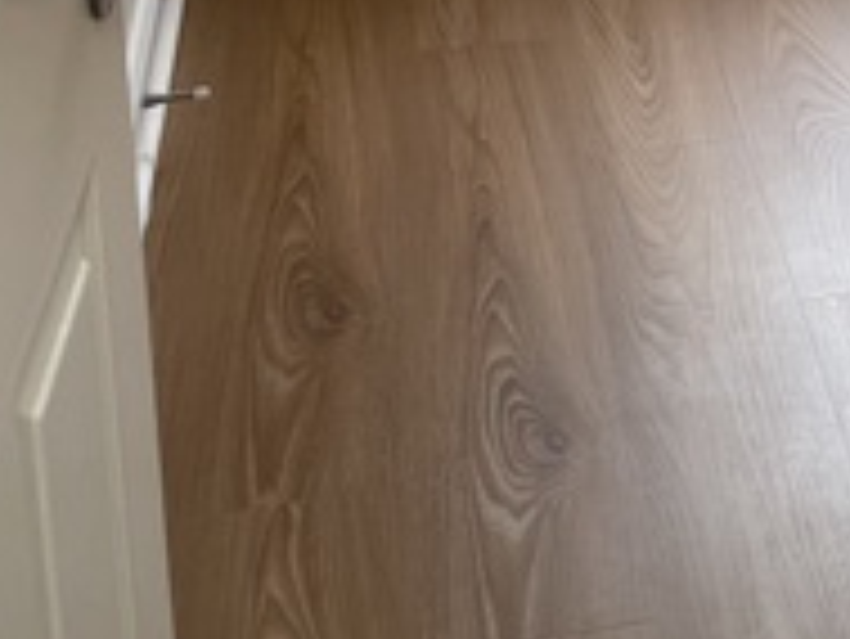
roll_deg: -1.8
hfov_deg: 21.0
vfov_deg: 15.1
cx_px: 965
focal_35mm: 88
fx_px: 2162
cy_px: -428
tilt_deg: -17.3
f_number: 1.6
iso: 80
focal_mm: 5.1
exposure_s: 1/120
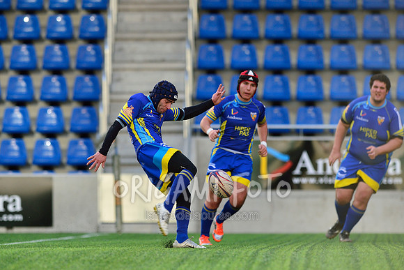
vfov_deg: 3.3
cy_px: 135
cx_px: 202
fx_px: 4714
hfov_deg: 4.9
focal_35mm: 420
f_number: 5
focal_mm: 420
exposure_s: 1/1250
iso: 640
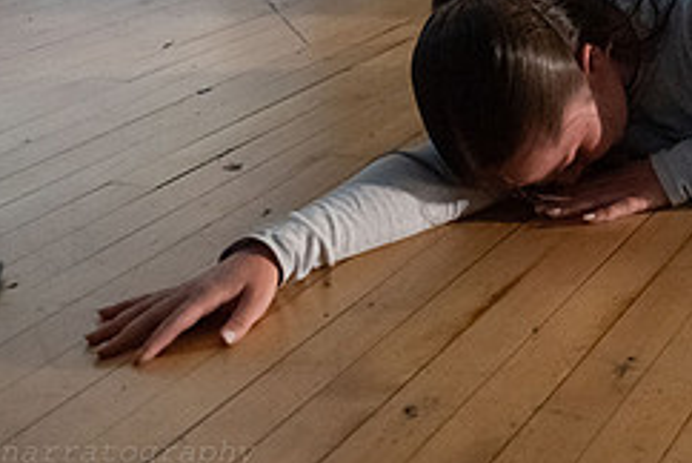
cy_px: -59
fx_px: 1540
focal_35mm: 80
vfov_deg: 16.5
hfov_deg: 23.3
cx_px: 817
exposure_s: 1/200
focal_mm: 28
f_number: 4
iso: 6400
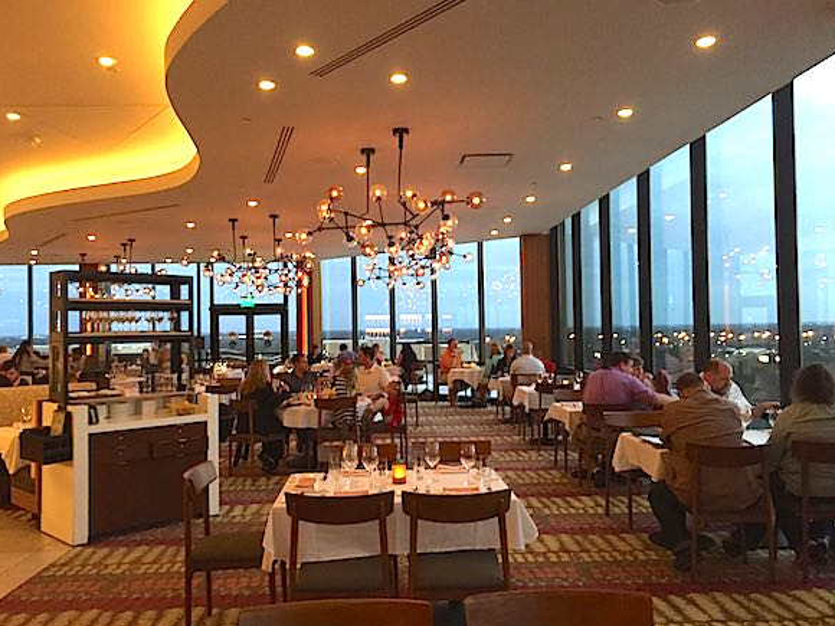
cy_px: 312
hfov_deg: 60.0
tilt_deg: +1.9
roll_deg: +0.6
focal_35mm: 30
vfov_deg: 46.8
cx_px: 406
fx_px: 724
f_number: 2.2
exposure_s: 1/20
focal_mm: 4.15
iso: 250
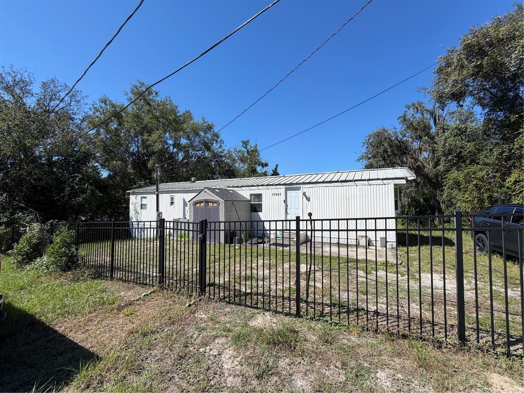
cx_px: 262
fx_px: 212
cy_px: 196
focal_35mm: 14
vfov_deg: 85.7
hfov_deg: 102.1
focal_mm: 2.22
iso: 25
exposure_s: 1/779
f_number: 2.2
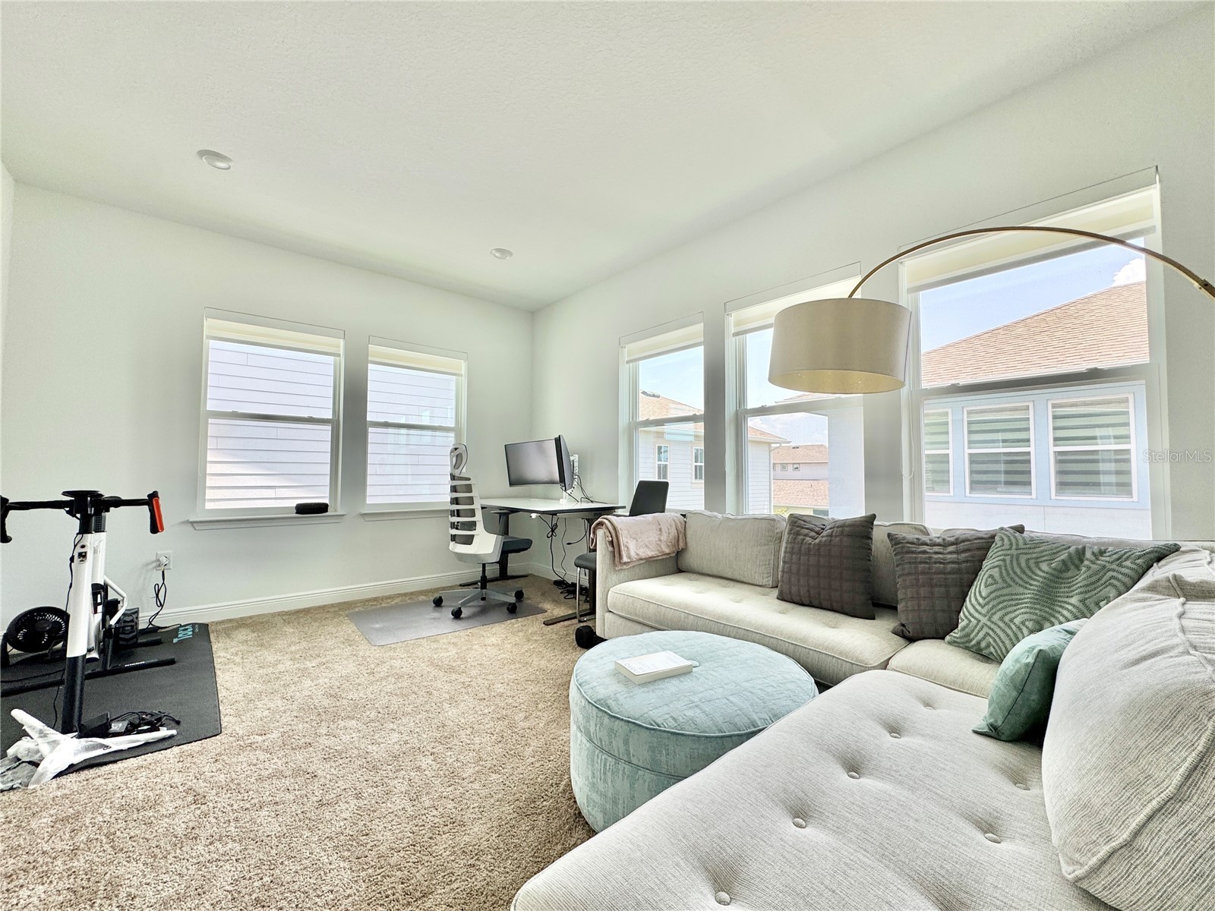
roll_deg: -0.7
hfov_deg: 102.1
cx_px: 608
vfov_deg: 85.7
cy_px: 456
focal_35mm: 14
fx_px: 491
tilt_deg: +1.9
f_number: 2.2
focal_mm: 2.22
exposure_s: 1/177
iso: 40
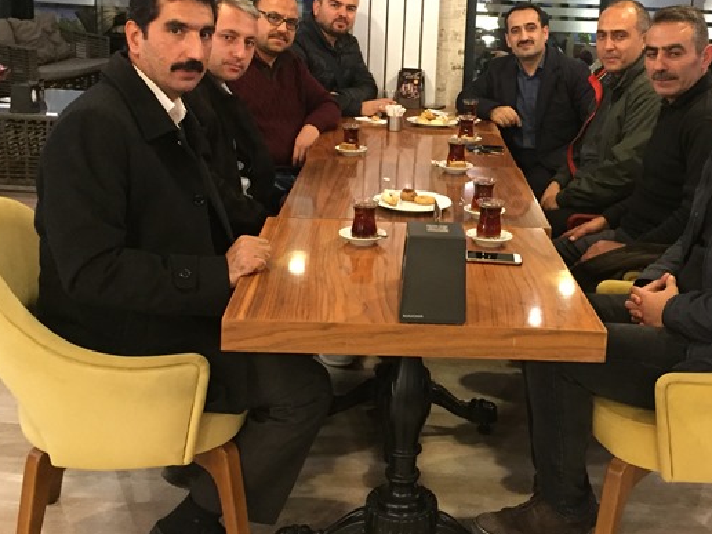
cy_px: 161
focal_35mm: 45
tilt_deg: -12.0
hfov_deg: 41.8
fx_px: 926
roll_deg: -3.6
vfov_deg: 31.8
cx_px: 446
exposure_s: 1/17
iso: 320
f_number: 2.2
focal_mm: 4.15
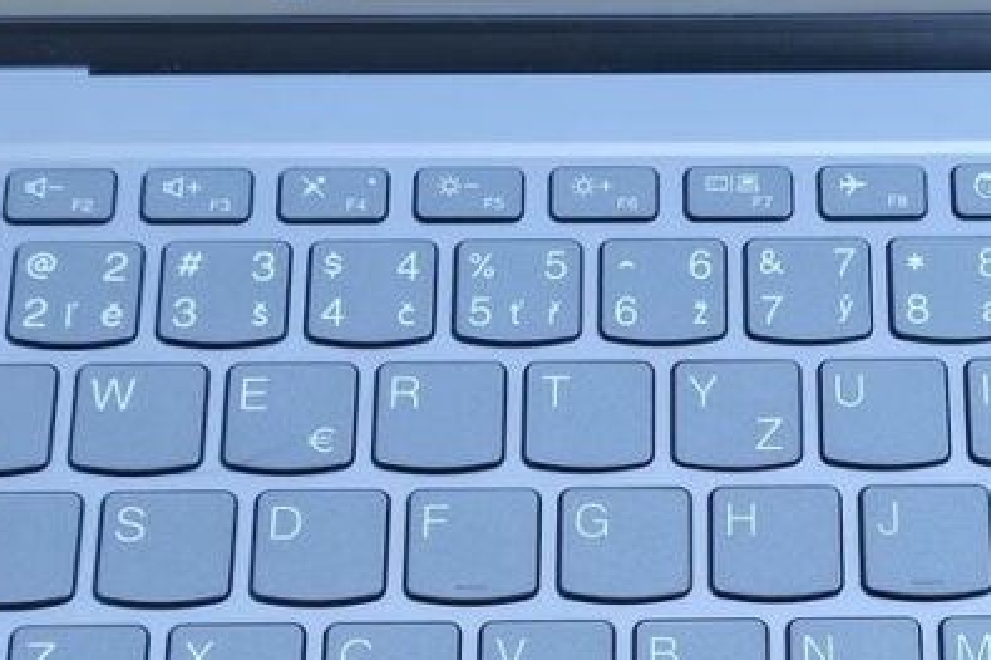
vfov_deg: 16.9
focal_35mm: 79
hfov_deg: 25.2
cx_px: 793
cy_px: 635
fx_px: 2174
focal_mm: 4.71
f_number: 1.7
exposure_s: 1/100
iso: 149
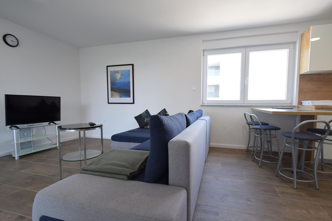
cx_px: 177
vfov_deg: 73.7
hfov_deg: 96.6
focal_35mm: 16
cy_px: 110
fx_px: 148
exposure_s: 1/100
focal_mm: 10
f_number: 5
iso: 400
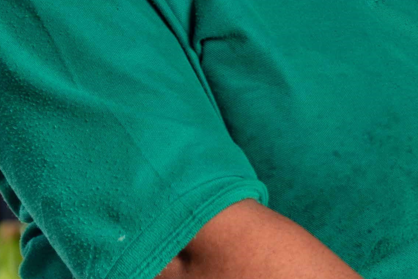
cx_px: 447
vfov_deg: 2.7
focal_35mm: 517
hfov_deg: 4.0
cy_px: 74
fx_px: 6003
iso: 100
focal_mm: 98
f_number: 4
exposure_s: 1/200
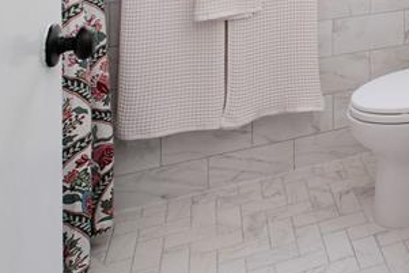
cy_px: -136
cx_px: 516
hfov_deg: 31.2
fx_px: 580
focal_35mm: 51
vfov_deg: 22.0
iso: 640
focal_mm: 10
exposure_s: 1/250
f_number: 8
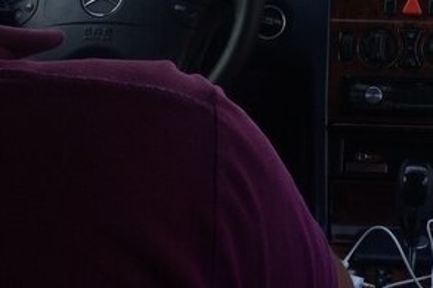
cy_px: -75
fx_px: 817
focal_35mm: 68
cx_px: 427
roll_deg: -2.0
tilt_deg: -10.4
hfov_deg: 28.0
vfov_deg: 18.7
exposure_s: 1/100
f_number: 2.2
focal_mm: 4.15
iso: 50
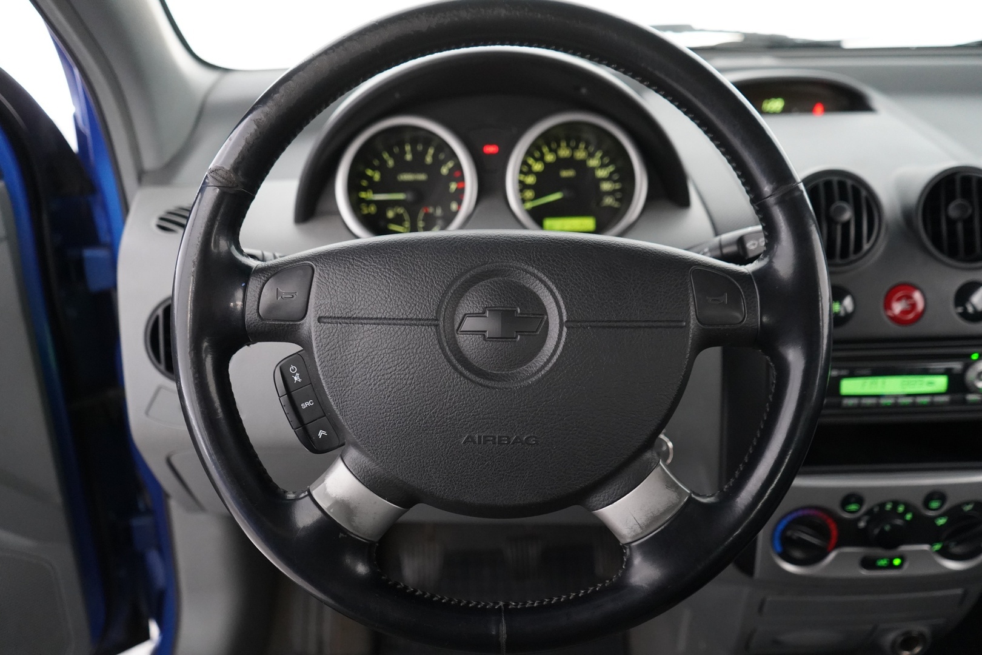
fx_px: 791
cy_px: 328
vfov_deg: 45.0
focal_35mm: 29
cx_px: 491
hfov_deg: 63.7
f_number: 3.5
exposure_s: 1/40
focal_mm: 29
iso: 5000
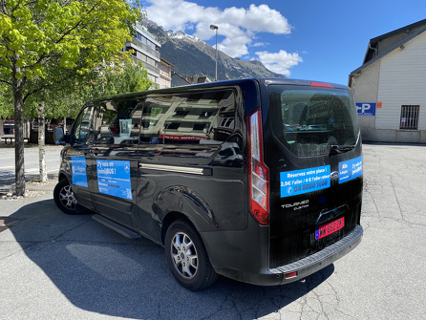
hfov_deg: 67.3
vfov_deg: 53.1
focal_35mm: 26
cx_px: 213
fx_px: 320
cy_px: 160
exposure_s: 1/1464
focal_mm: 4.25
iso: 32
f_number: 1.8
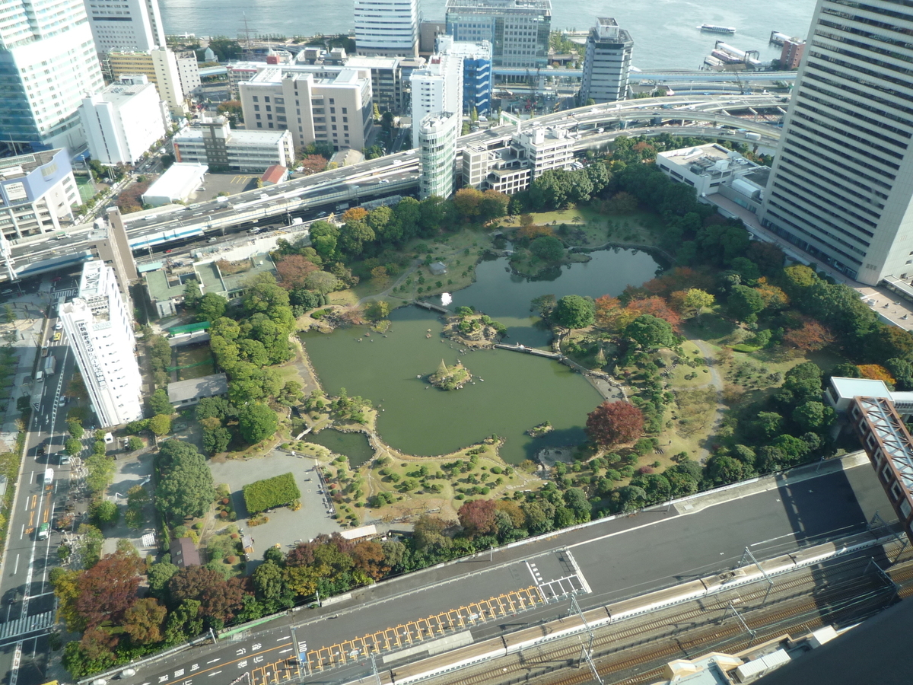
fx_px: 686
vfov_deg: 53.1
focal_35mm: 26
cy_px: 342
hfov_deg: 67.3
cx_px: 456
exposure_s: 1/320
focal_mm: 4.4
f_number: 2.8
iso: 100
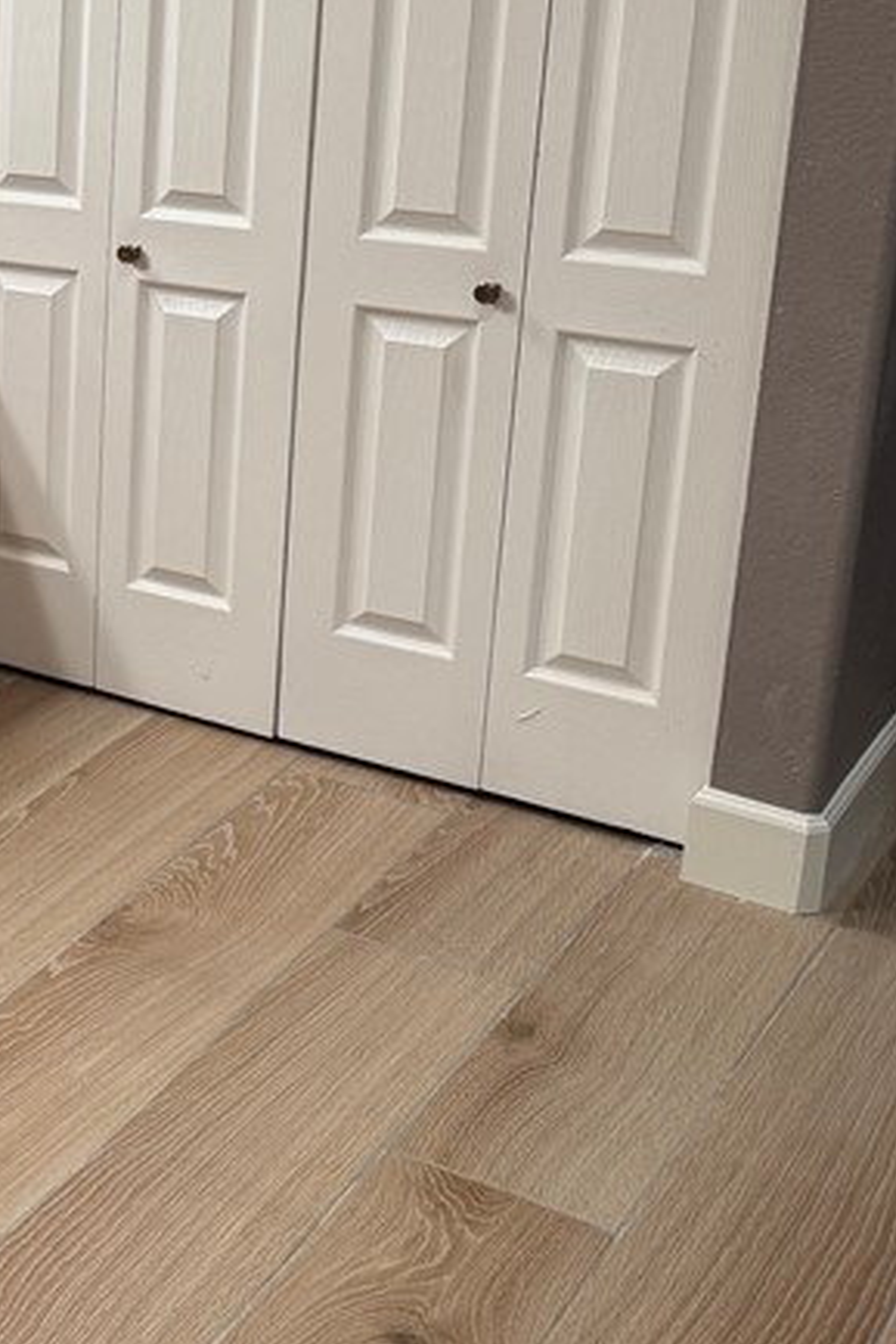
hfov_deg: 18.8
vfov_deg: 33.5
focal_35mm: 59
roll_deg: +3.7
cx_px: -629
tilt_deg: -17.6
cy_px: 410
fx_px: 2201
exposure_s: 1/60
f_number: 1.78
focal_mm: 6.76
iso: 125
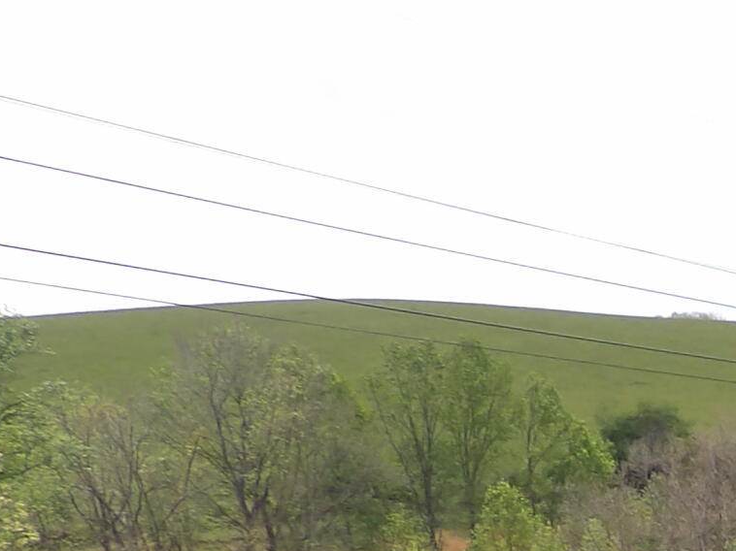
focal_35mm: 95
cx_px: 1448
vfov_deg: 14.0
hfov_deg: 16.2
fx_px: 2019
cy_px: 953
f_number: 3.2
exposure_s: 1/847
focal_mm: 4.3
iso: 100
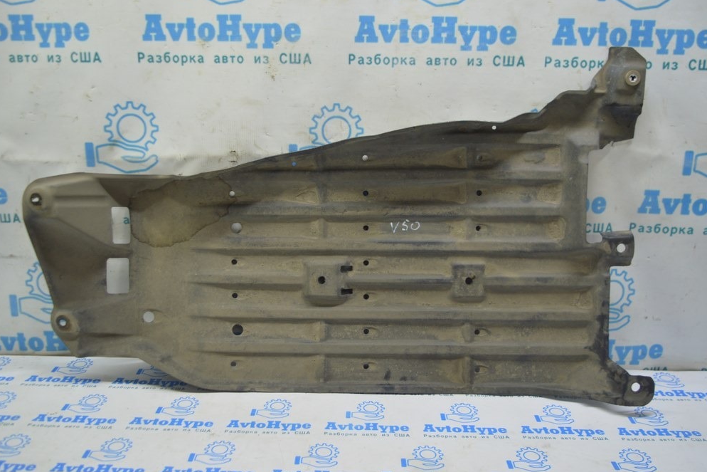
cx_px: 344
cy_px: 238
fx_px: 698
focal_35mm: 36
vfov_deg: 37.4
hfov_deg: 53.7
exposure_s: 1/40
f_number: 3.8
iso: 400
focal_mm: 23
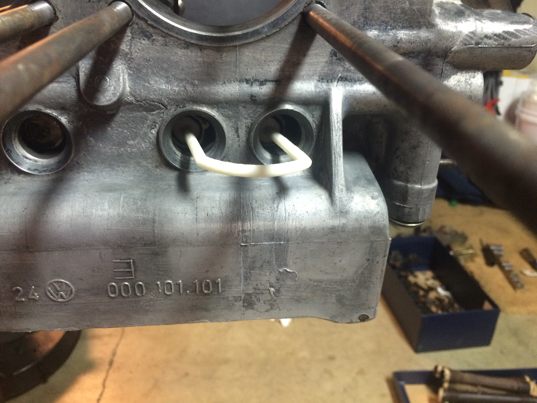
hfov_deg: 61.7
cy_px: 202
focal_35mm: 29
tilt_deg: -28.5
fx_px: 450
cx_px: 268
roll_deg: -0.2
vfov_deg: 48.2
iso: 250
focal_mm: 4.15
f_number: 2.2
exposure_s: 1/24
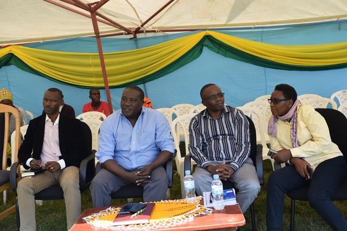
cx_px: 174
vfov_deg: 33.0
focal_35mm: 40
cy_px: 116
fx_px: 390
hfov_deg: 47.9
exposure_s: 1/250
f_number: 8
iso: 400
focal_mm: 27
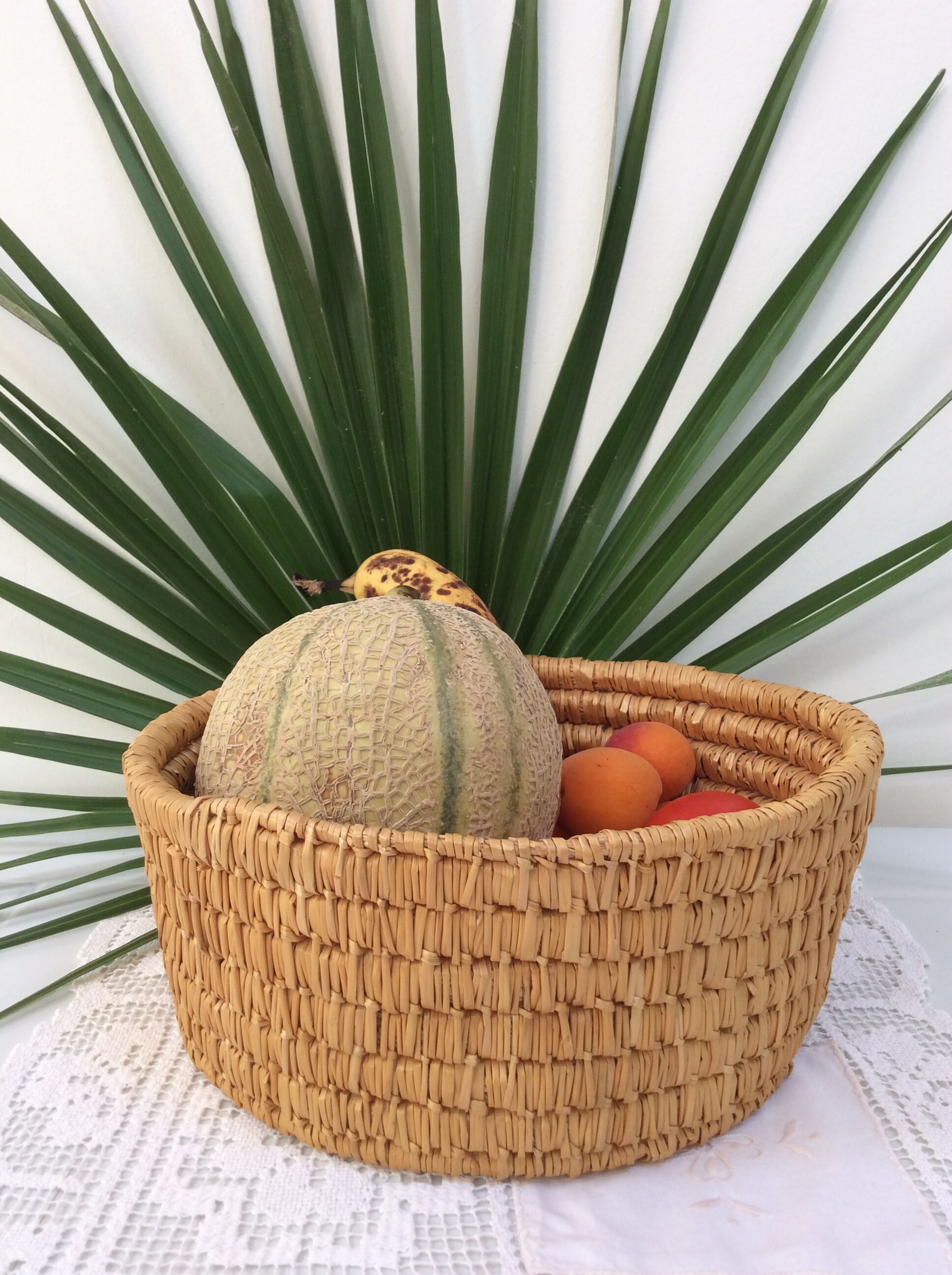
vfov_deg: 56.9
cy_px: 638
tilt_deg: -12.4
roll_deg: +0.8
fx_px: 1177
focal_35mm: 32
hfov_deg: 44.1
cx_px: 476
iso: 32
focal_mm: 3.3
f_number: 2.4
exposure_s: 1/50
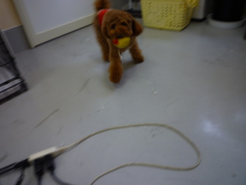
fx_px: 178
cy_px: 92
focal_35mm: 25
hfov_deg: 69.4
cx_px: 123
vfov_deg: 54.9
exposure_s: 1/40
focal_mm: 4.4
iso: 80
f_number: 2.8
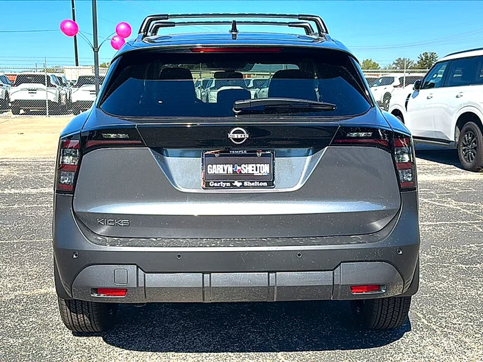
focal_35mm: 37
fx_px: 516
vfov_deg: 38.7
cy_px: 181
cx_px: 242
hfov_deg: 50.1
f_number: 1.78
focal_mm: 6.86
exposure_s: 1/3497
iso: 80
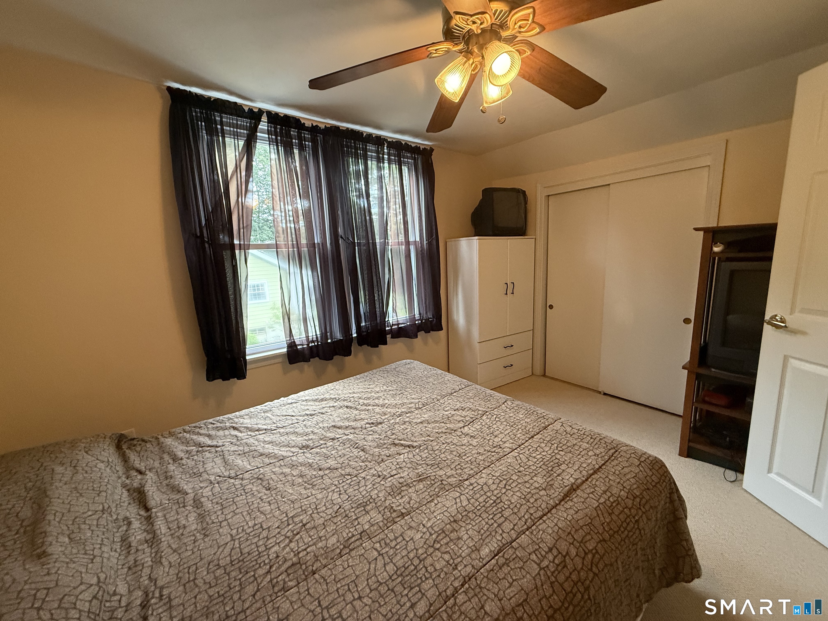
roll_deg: +2.2
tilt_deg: -9.4
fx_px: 335
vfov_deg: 85.7
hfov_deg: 102.1
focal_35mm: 14
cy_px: 310
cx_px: 414
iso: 500
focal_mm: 2.22
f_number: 2.2
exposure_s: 1/60
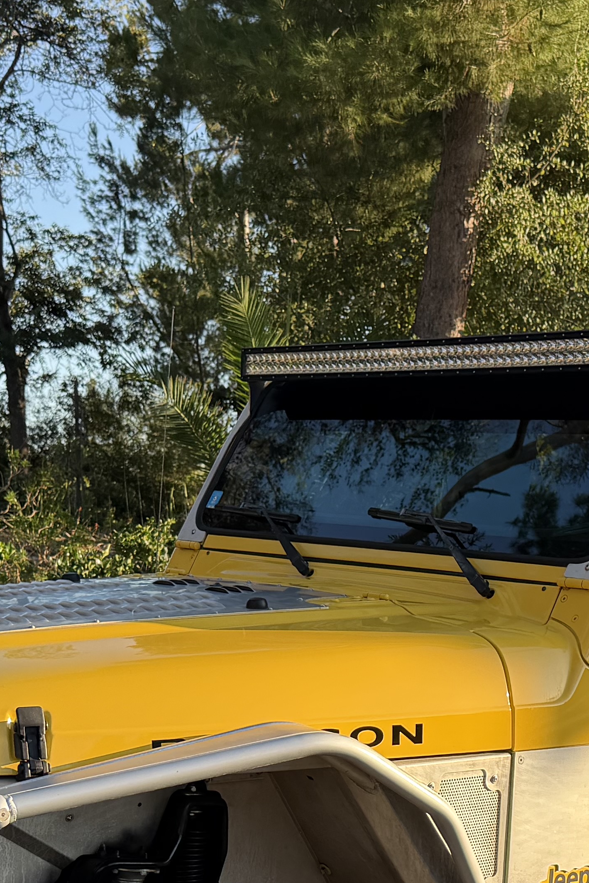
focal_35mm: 67
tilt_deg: -6.7
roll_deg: +0.5
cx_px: 392
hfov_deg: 20.2
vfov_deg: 29.2
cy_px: 735
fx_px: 1644
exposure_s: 1/1211
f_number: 1.78
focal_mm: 6.76
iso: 100
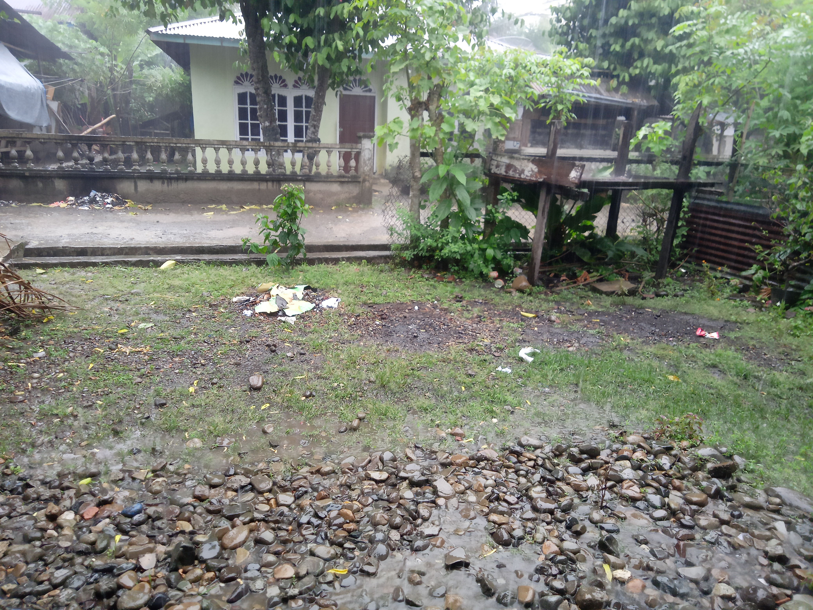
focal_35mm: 26
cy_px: 305
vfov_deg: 53.1
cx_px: 406
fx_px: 611
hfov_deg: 67.3
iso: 483
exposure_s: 1/25
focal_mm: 3.46
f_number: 2.2
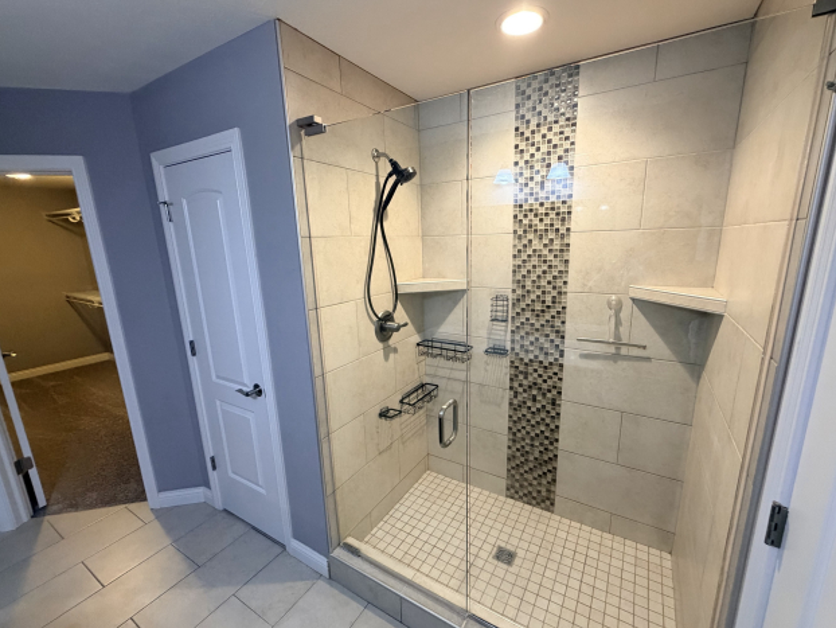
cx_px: 433
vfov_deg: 81.8
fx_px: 362
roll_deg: +2.0
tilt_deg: -12.5
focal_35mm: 15
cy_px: 321
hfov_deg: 98.1
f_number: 2.2
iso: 400
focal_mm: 2.22
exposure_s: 1/60
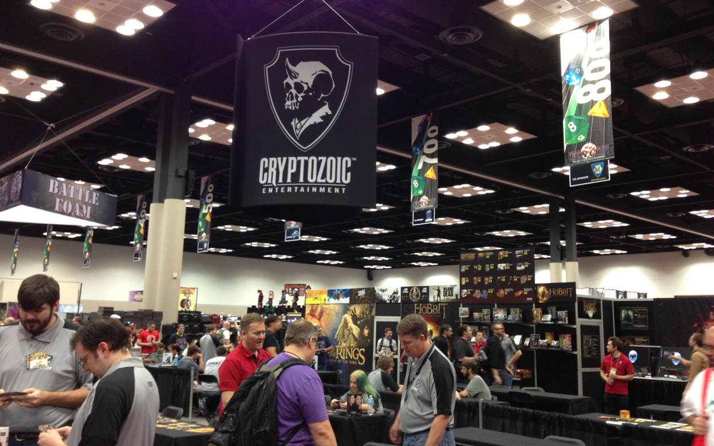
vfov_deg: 35.3
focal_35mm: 36
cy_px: 212
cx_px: 363
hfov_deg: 54.0
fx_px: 700
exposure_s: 1/20
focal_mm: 4.13
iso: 80
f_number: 2.4
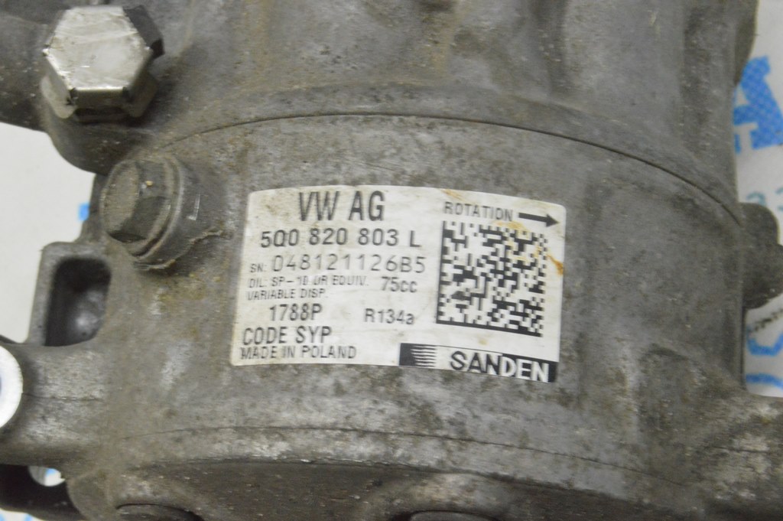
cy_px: 260
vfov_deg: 16.5
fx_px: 1793
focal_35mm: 82
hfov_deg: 24.6
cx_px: 392
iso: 6400
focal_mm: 55
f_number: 20
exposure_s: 1/15
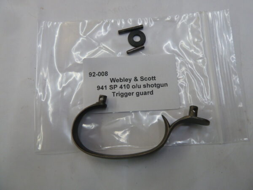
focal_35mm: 25
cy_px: 95
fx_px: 183
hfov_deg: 69.4
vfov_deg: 54.9
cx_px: 126
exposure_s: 1/30
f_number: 3.3
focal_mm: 4.1
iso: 125
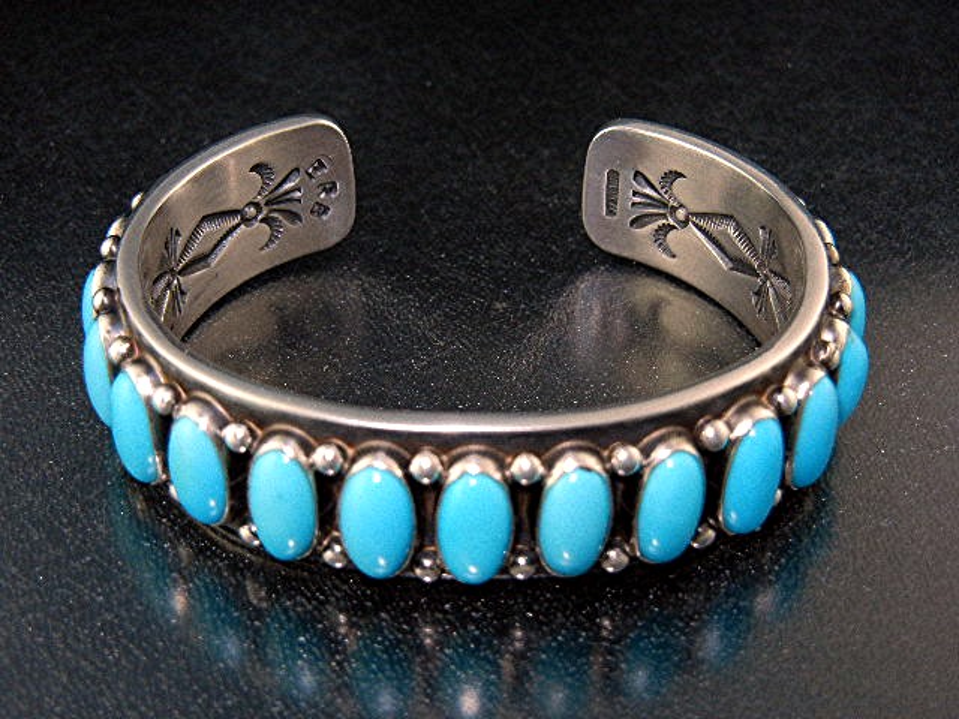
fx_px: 1635
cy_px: 360
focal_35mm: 59
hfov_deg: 32.7
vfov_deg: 24.8
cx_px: 480
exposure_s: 1/30
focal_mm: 10.6
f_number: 4
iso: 256
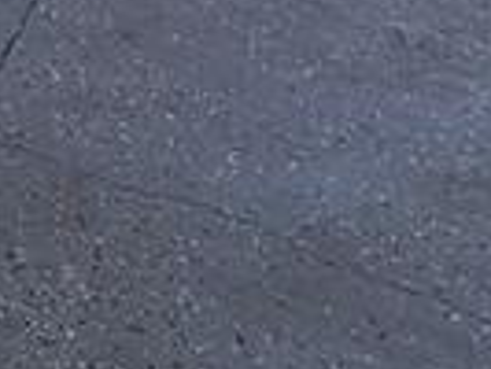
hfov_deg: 14.2
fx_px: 1420
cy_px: -590
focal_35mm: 100
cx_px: -653
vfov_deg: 11.5
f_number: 2.2
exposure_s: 1/222
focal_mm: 2.2
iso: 50
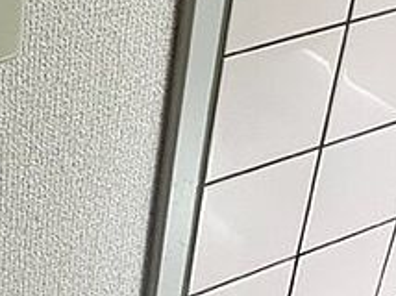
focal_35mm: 73
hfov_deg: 24.0
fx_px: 834
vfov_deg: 18.4
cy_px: -113
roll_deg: +0.4
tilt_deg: -20.9
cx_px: -96
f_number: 1.5
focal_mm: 5.7
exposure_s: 1/60
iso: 250
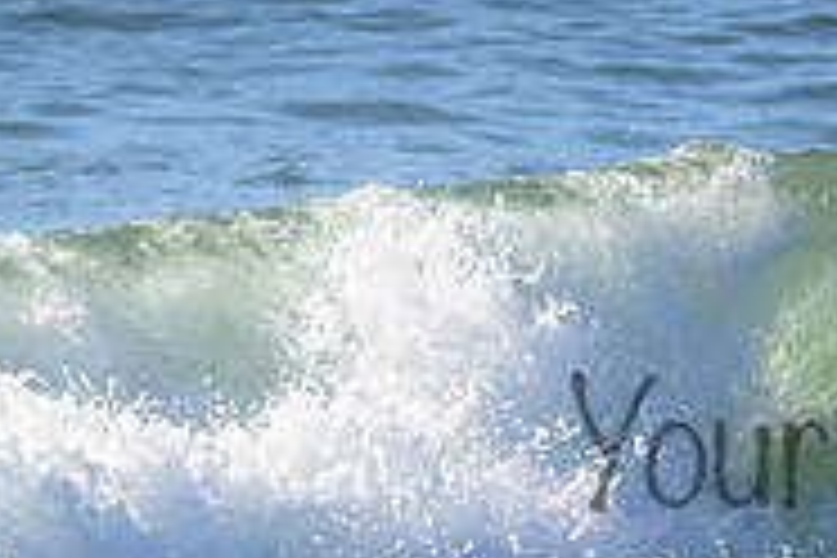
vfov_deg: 1.1
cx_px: 1035
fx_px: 28967
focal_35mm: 1246
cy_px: 403
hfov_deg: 1.7
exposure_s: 1/2000
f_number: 11
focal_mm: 400
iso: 1800
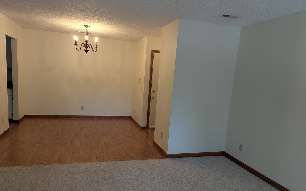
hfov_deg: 70.4
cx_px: 151
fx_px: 217
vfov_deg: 47.4
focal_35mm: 26
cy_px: 109
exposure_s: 1/24
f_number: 1.85
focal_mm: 6.81
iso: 50
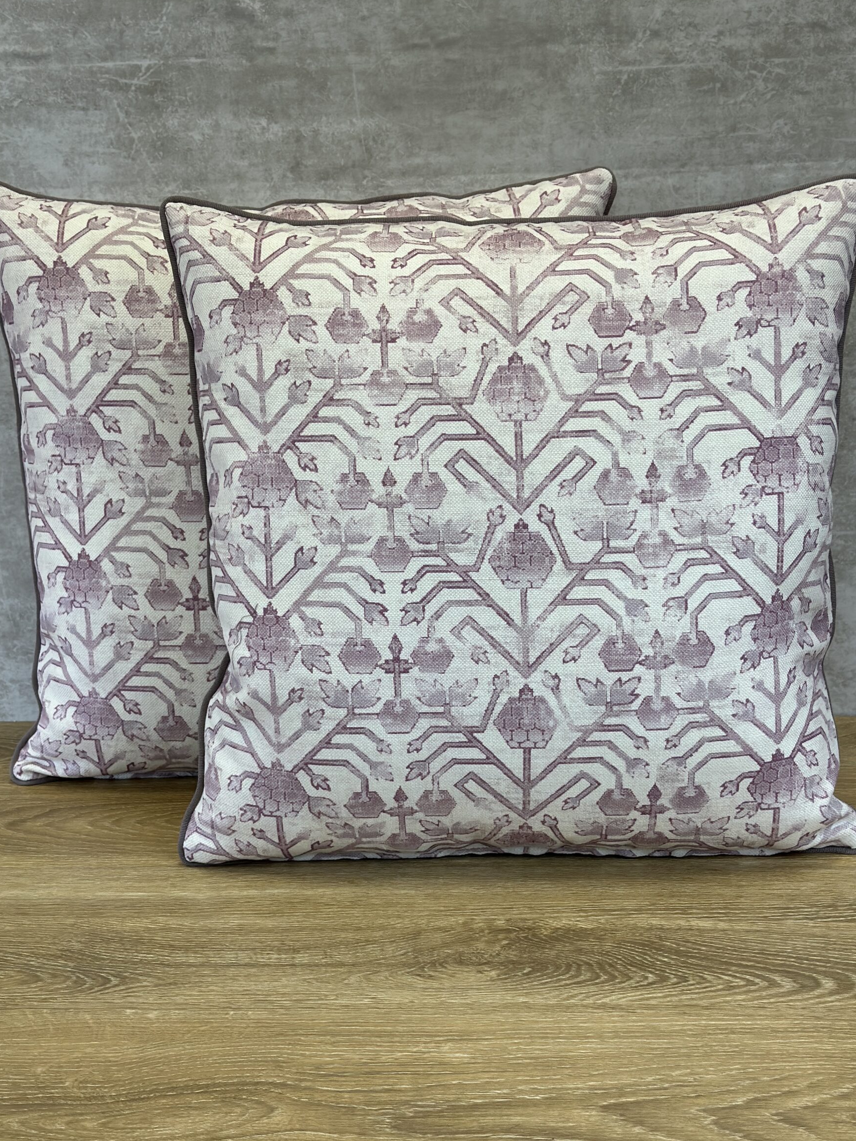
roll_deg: +1.8
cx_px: 423
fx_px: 1747
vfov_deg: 36.1
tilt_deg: -17.3
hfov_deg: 27.5
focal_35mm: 53
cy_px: 625
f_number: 1.78
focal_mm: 6.86
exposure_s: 1/235
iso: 80
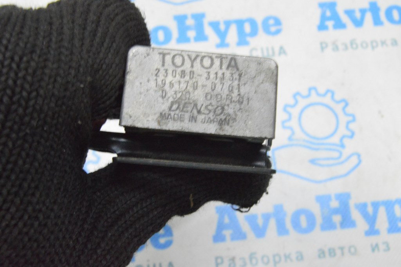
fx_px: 634
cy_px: 134
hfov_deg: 35.1
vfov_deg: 23.7
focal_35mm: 57
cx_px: 200
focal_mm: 38
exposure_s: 1/15
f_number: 20
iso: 6400
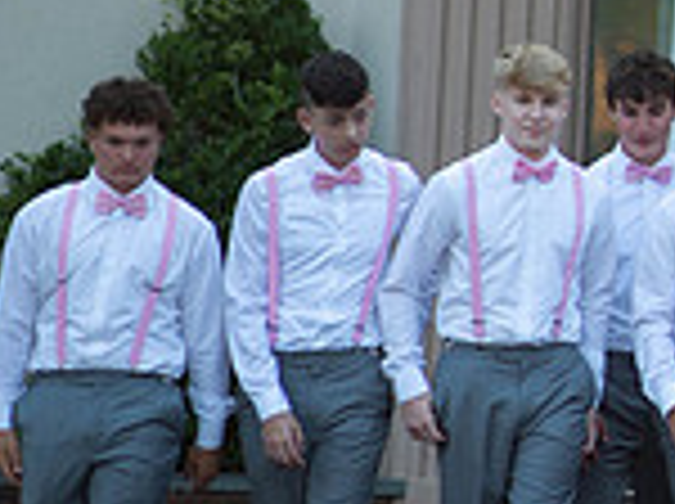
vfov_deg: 4.7
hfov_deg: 6.2
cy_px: 194
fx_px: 6152
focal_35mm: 316
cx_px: 1148
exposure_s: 1/1000
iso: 250
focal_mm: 85
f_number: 2
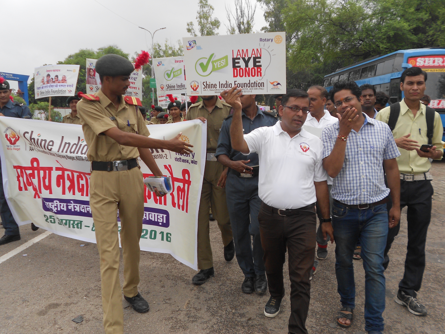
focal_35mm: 32
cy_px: 167
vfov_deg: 44.2
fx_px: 411
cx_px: 222
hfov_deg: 56.8
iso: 80
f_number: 3.6
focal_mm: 6
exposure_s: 1/640
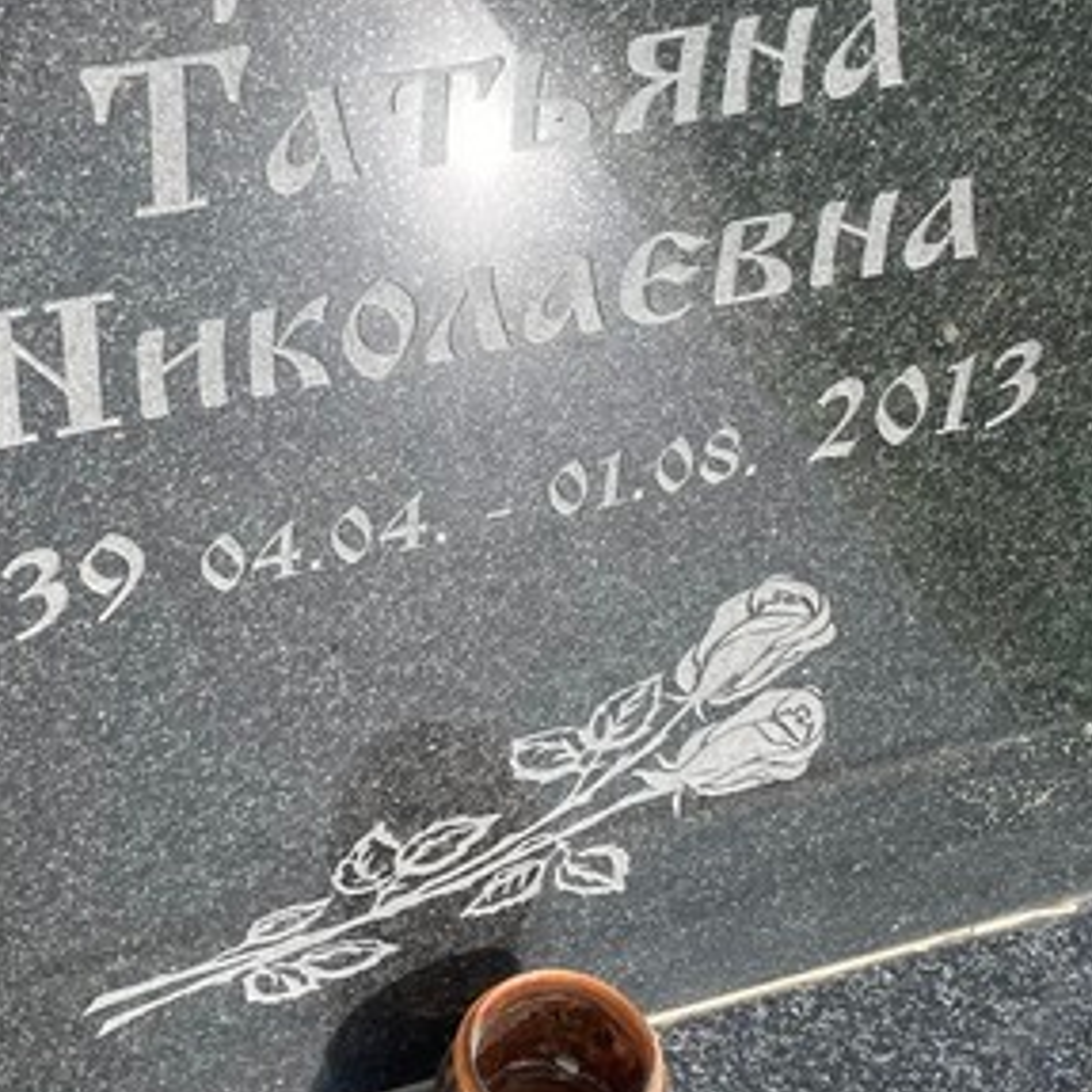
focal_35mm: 64
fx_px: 2284
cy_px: 304
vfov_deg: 26.6
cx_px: 384
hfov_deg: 26.8
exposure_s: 1/1304
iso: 32
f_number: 1.6
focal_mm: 4.2
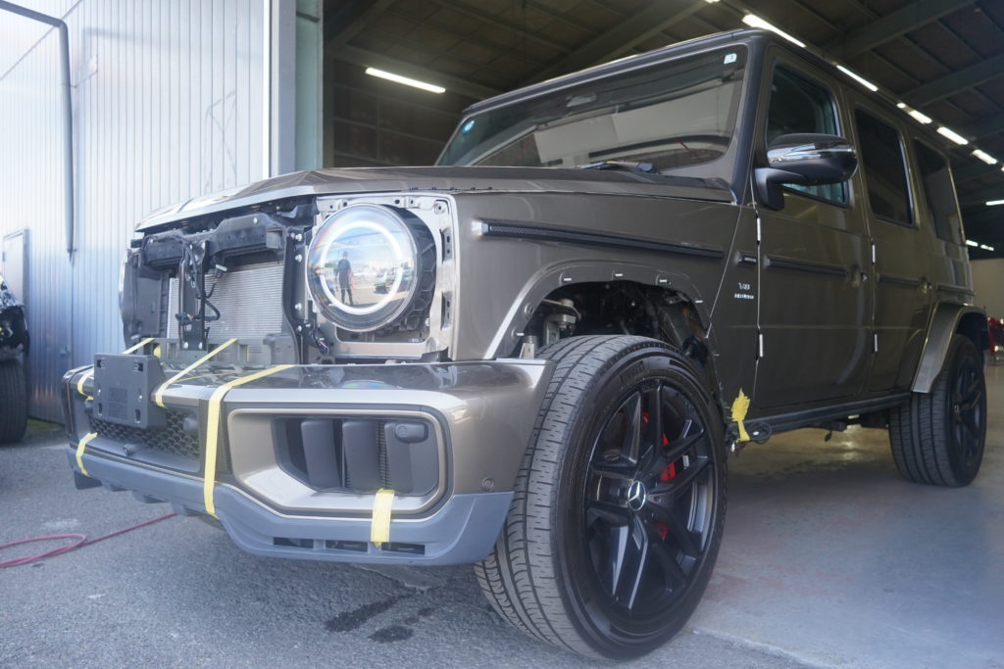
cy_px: 334
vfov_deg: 46.4
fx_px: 781
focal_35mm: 28
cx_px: 502
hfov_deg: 65.5
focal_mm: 28
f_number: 4
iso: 1600
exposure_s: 1/160
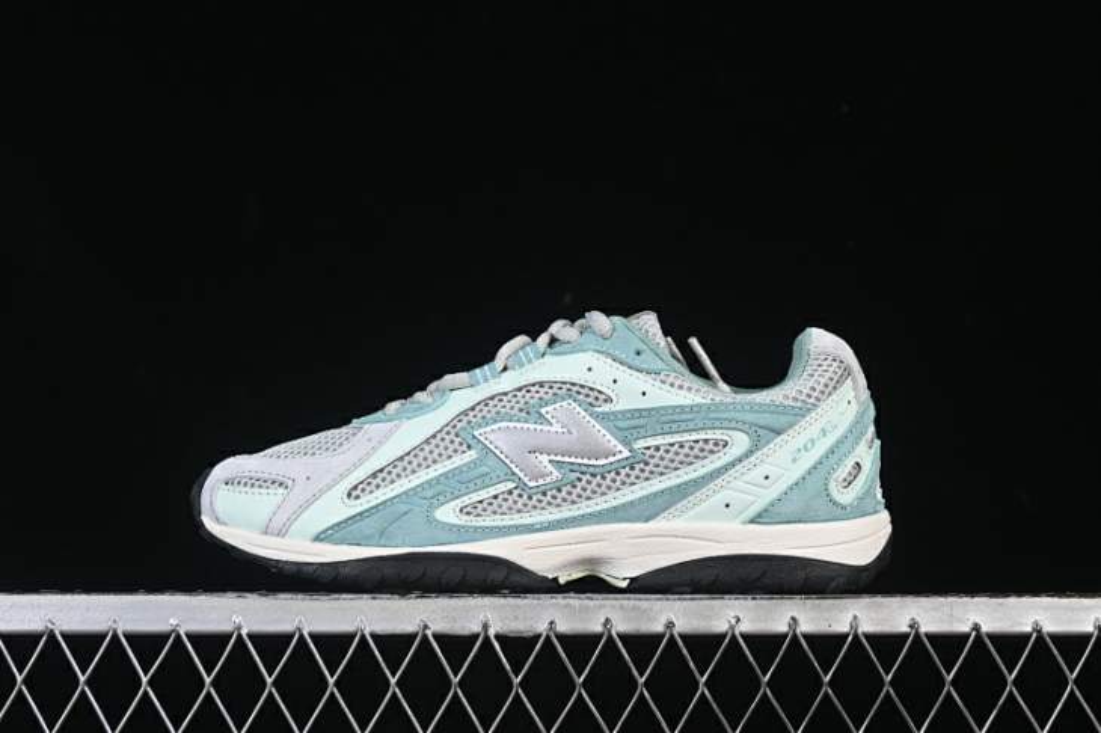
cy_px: 366
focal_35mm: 75
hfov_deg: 27.0
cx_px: 550
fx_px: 2293
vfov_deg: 18.2
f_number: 8
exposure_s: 1/80
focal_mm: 50
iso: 160
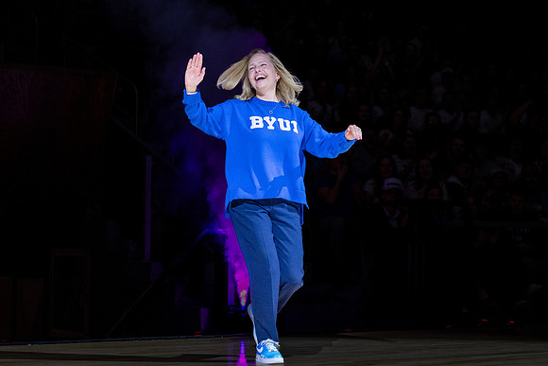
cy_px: 187
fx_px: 1308
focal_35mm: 86
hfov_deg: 23.6
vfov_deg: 15.9
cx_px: 327
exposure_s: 1/2500
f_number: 2.8
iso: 4000
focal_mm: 70
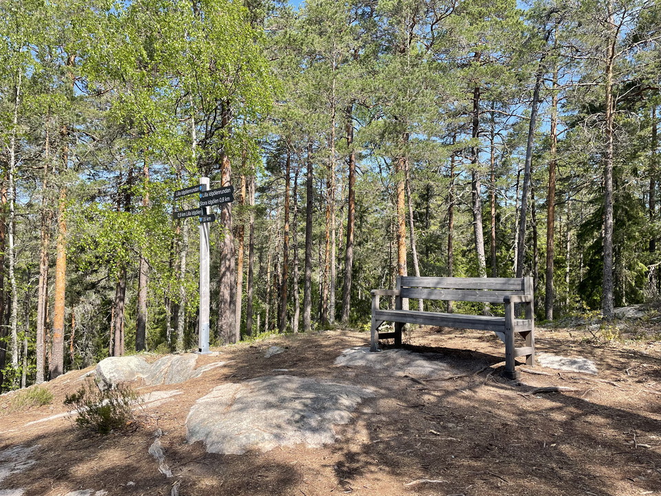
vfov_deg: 53.1
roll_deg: -0.7
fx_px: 496
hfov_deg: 67.3
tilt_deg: +1.3
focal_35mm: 26
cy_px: 248
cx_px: 330
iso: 32
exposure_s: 1/1171
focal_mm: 4.2
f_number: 1.6
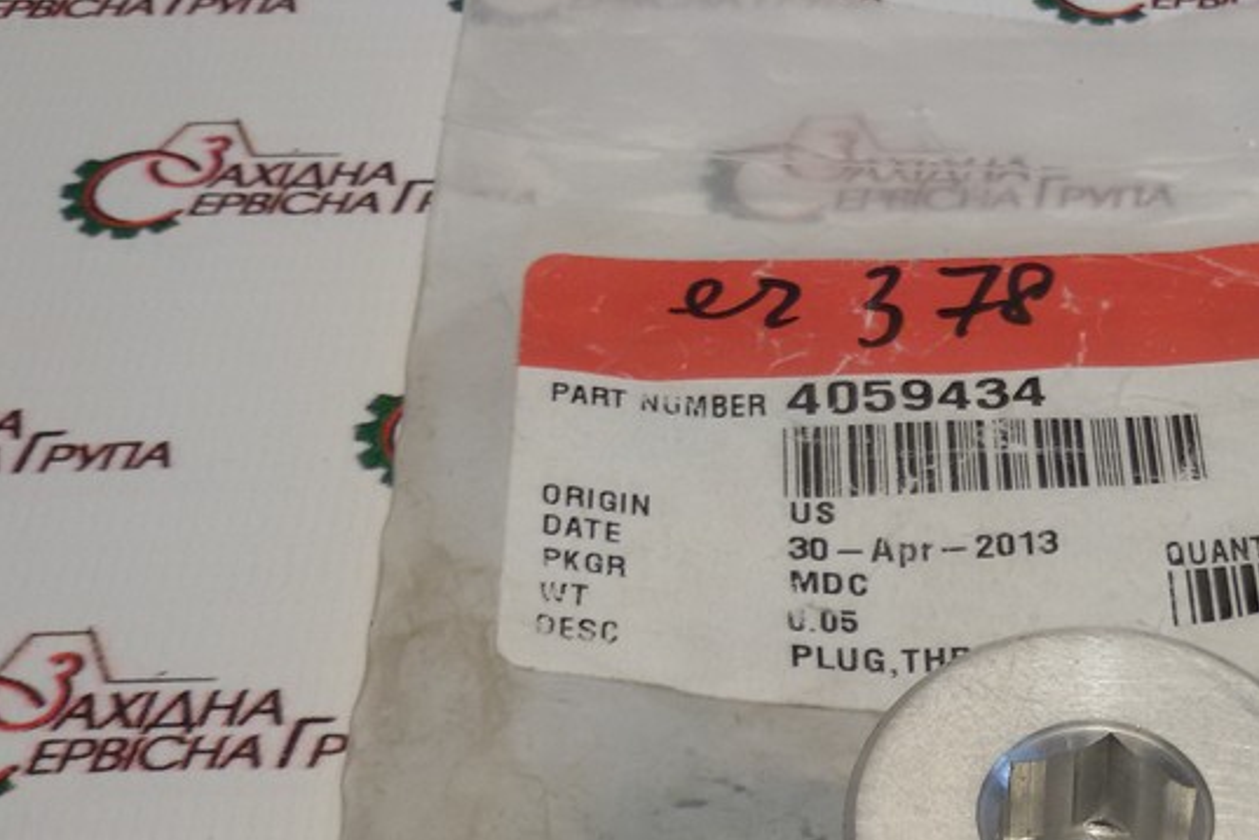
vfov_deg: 22.1
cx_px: 1018
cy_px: 744
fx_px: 2098
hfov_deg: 32.4
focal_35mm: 60
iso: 50
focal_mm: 2.93
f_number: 2.4
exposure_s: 1/100
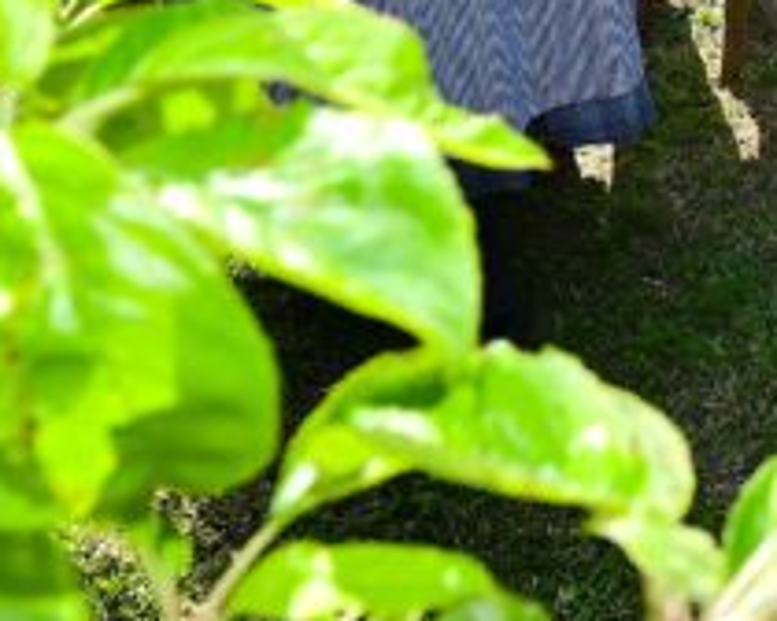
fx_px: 2530
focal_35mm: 110
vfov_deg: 12.8
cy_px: -475
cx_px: 1232
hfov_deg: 15.8
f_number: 8
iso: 200
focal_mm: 24
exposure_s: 1/400
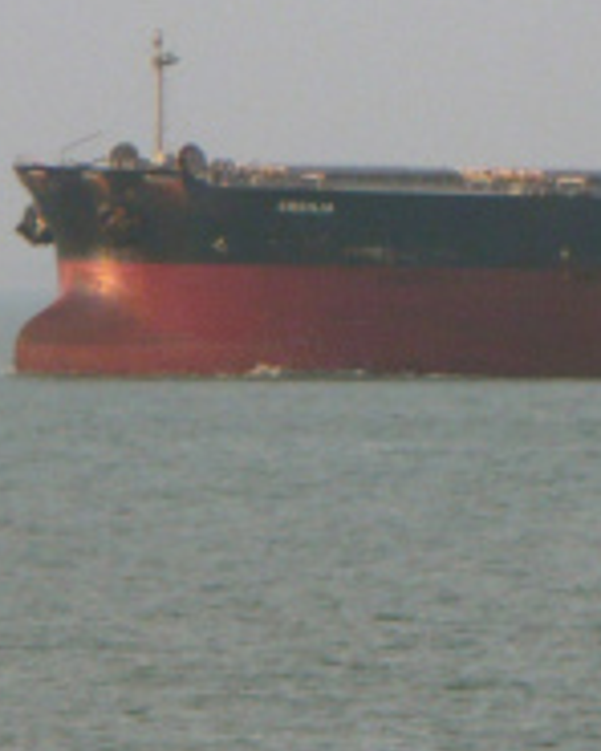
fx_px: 18877
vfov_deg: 2.3
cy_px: 170
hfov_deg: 1.8
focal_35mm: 849
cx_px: 1364
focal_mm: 33.1
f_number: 4.4
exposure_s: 1/320
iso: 100
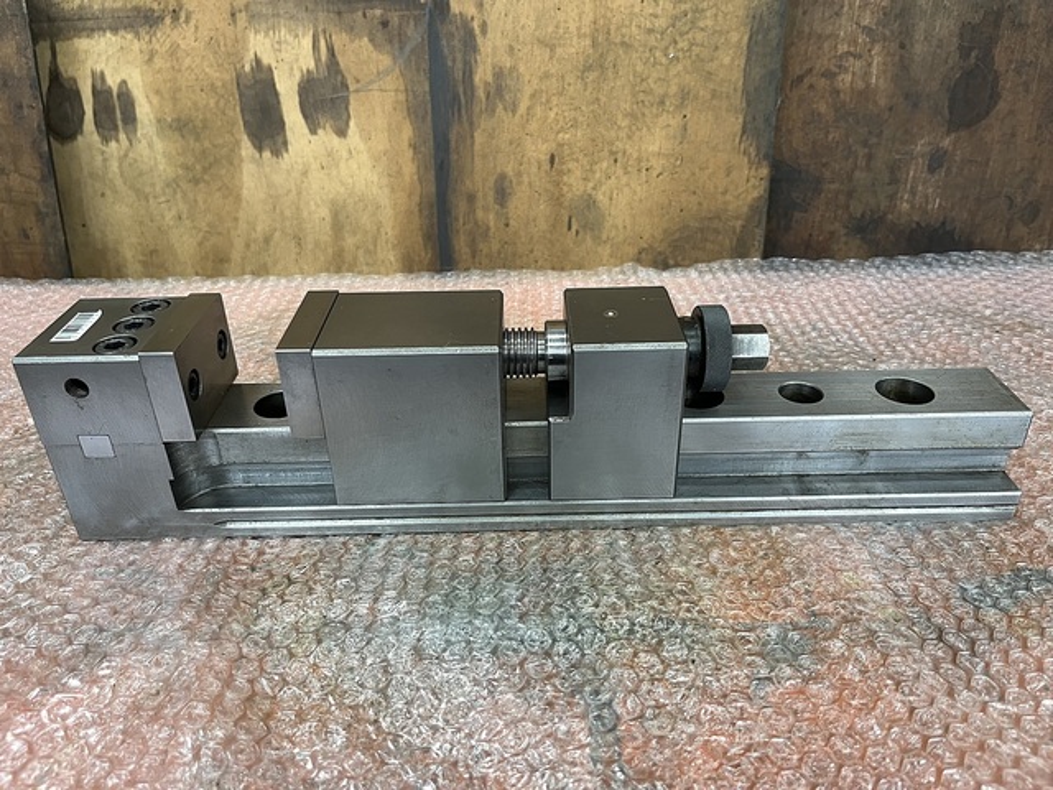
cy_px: 395
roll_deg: +1.9
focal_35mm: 26
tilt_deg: -31.4
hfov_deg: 67.3
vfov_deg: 53.1
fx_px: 791
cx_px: 526
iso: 125
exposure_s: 1/65
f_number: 1.6
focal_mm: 5.1
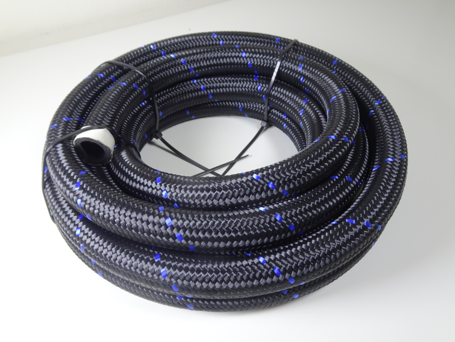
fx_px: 355
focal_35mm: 27
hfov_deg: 65.3
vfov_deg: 51.4
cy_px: 171
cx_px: 228
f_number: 3.5
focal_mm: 4.6
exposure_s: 1/30
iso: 80
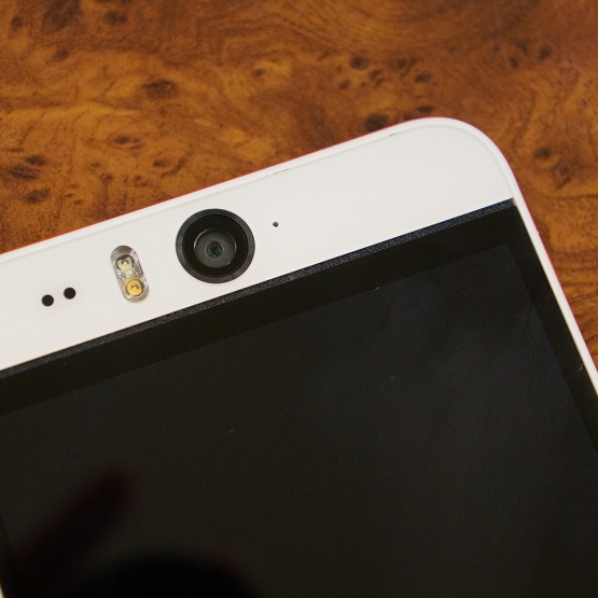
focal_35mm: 81
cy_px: 298
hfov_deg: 21.4
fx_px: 1583
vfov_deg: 21.4
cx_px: 244
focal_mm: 42
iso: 1600
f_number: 4.5
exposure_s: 1/160
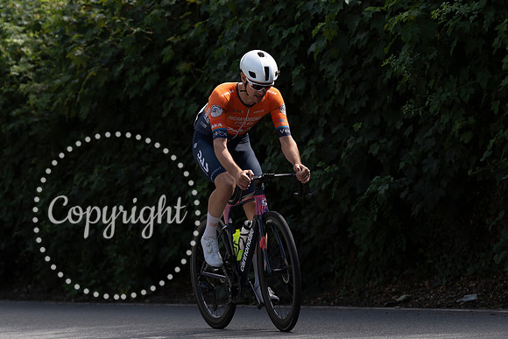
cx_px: 252
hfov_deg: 9.2
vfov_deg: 6.2
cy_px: 98
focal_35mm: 223
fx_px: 3147
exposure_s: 1/1600
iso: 100
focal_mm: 147
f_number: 3.5
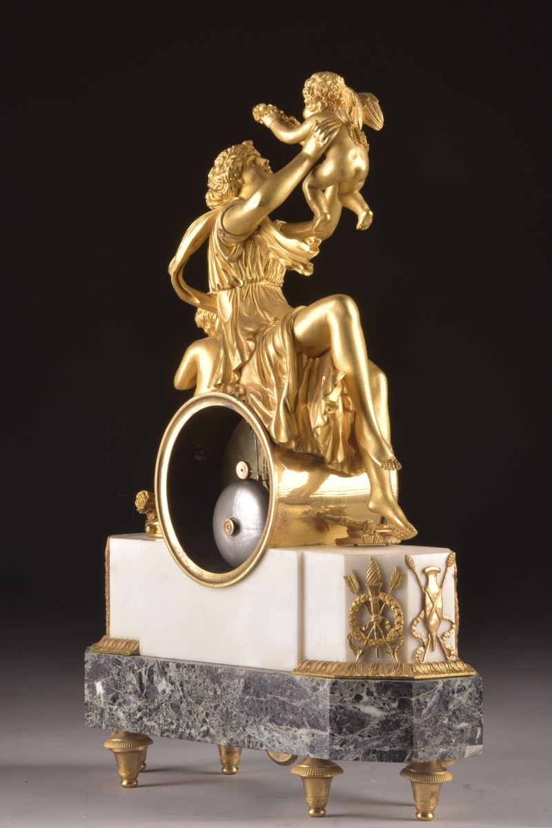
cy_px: 414
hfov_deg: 9.5
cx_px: 276
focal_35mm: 145
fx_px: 3335
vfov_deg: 14.2
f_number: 25
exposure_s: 1/125
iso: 400
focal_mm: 145
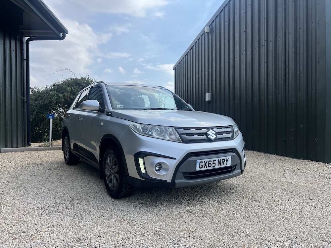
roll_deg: +0.8
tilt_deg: -1.4
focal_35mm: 26
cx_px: 166
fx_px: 249
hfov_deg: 67.3
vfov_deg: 53.1
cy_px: 124
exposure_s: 1/3571
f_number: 1.5
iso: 50
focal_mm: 5.7
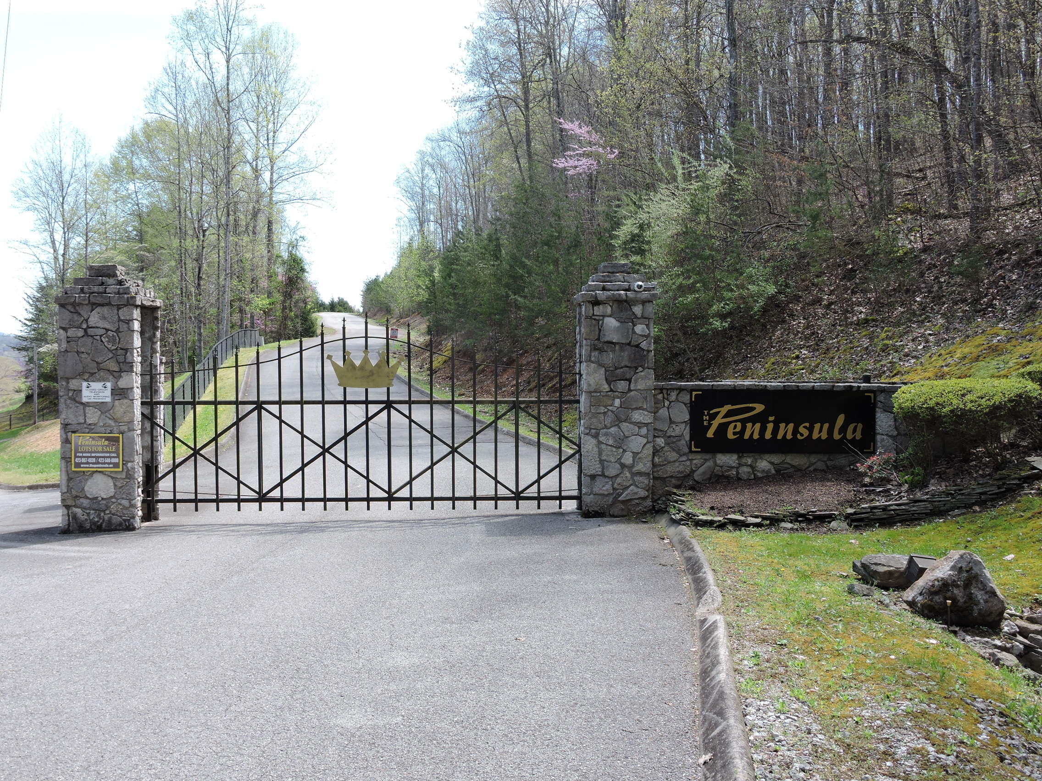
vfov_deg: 40.7
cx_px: 521
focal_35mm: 35
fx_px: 1054
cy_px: 390
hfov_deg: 52.6
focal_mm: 6.3
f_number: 3.8
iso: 100
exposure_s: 1/200
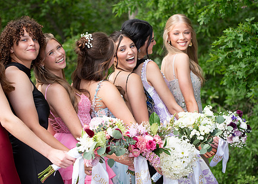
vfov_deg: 12.8
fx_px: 821
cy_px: 84
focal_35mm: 112
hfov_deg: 17.9
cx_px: 110
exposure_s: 1/500
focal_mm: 70
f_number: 2.8
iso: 100
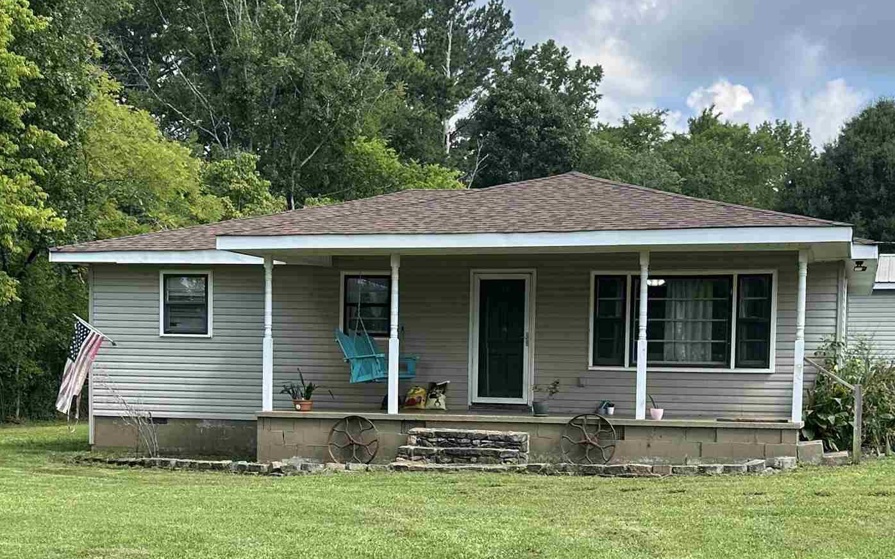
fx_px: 1366
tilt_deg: -3.6
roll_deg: -1.2
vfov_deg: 22.9
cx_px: 477
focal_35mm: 56
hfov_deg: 36.3
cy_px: 435
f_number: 1.78
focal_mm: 6.86
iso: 80
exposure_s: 1/1289
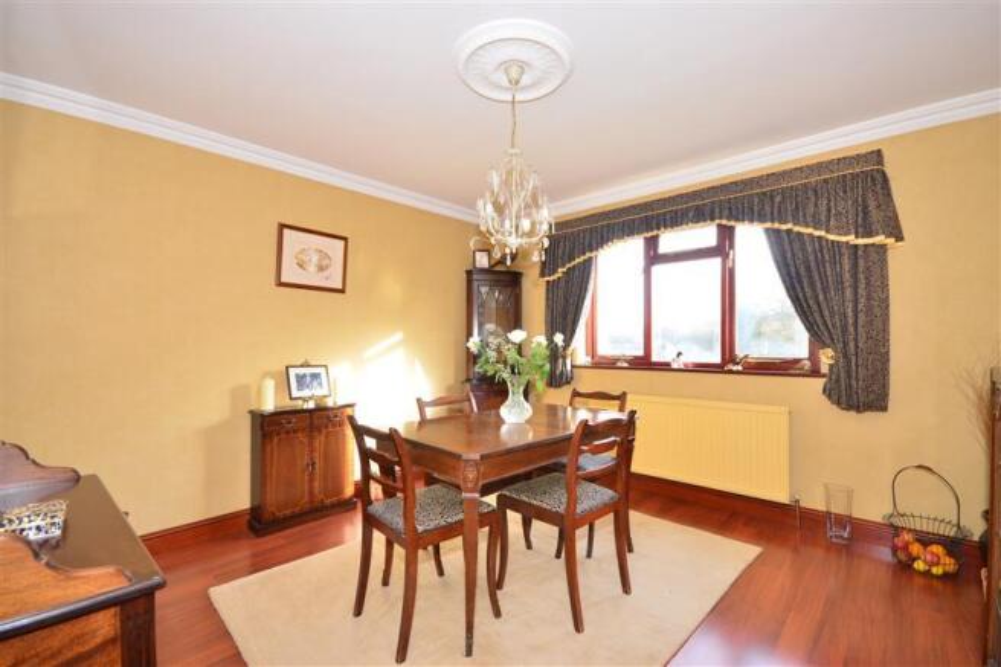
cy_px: 334
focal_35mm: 15
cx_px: 500
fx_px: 417
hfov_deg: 100.4
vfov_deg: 77.3
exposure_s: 1/40
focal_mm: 10
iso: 640
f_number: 6.3
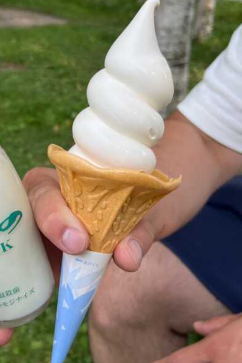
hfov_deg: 33.6
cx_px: 14
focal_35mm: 37
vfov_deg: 51.9
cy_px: 179
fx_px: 373
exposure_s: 1/349
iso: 50
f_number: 1.6
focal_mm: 5.1
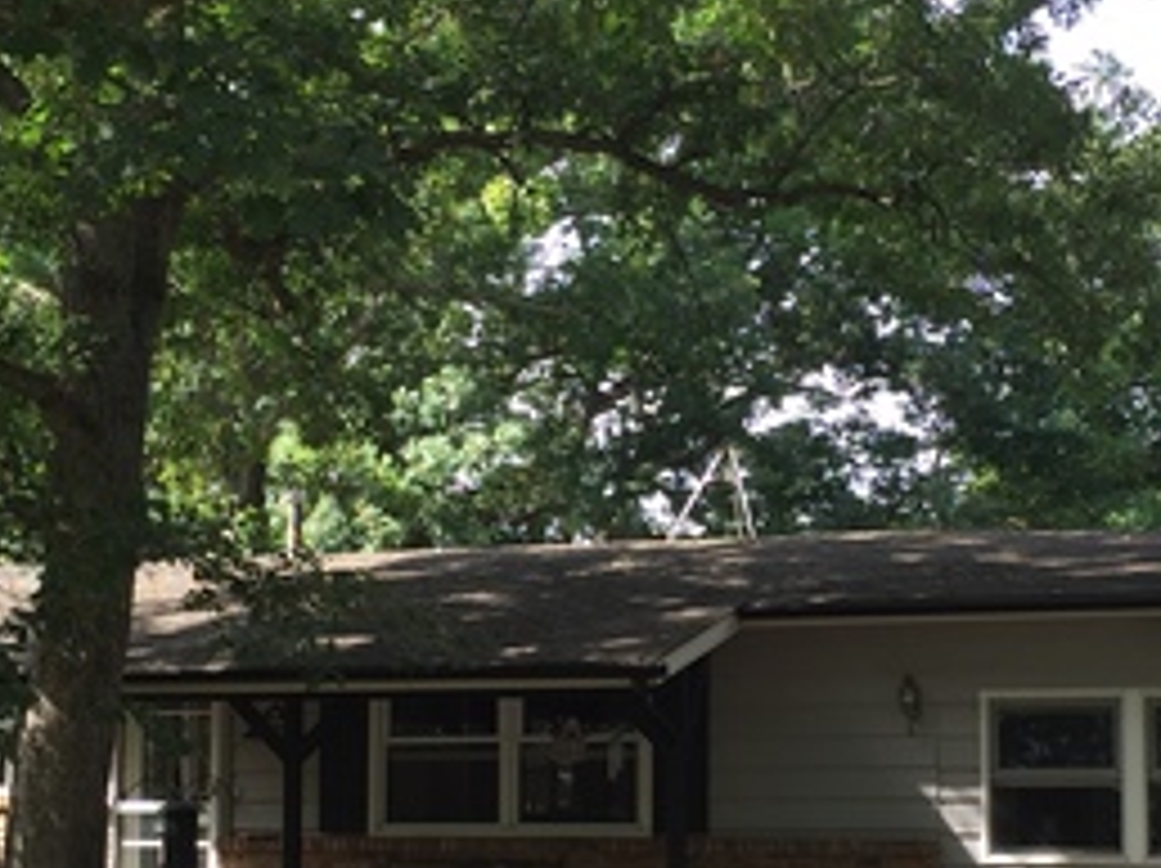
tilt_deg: +4.8
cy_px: 652
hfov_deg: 27.0
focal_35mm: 72
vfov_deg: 20.2
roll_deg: -1.0
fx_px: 2413
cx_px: 670
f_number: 2.2
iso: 32
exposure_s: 1/276
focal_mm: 4.15
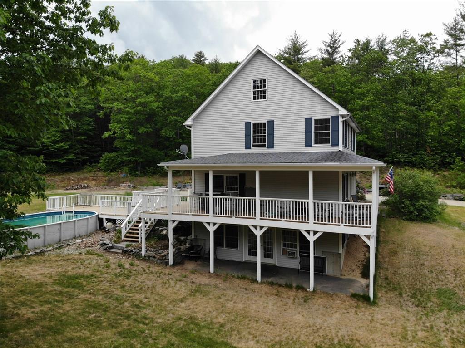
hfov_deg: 71.6
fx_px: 322
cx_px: 232
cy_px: 174
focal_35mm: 24
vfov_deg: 56.8
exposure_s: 1/535
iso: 100
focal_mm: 4.5
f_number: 2.8
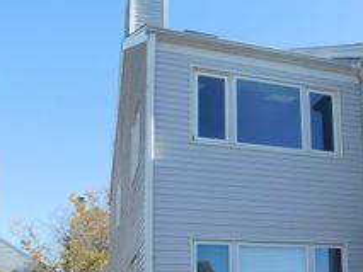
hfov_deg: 32.9
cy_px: 251
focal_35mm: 54
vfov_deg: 26.1
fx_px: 567
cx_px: 354
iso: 125
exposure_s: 1/800
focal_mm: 4
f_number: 3
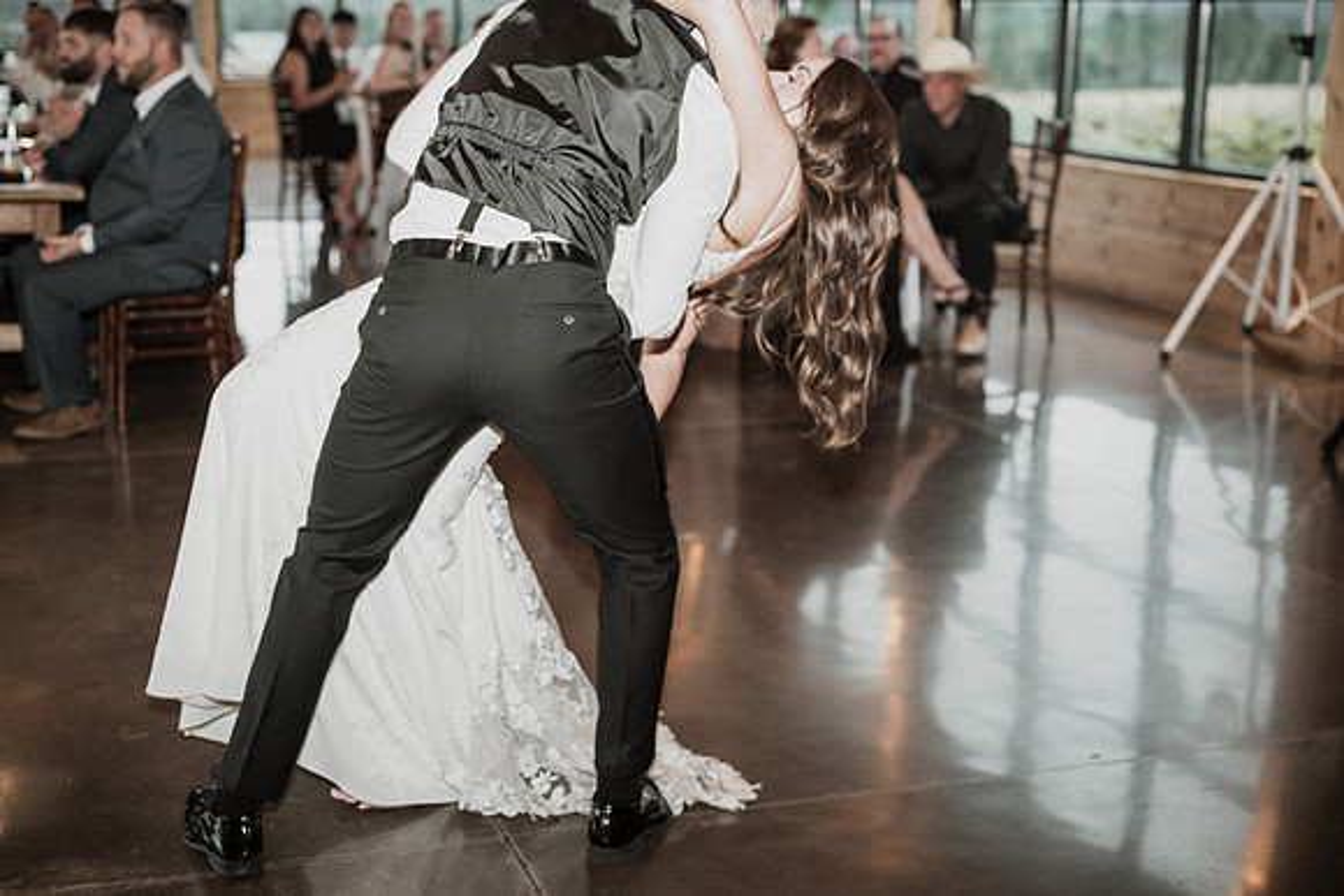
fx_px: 1867
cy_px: 448
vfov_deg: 27.0
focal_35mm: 50
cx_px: 672
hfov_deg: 39.6
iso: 500
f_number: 2.8
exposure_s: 1/100
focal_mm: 50
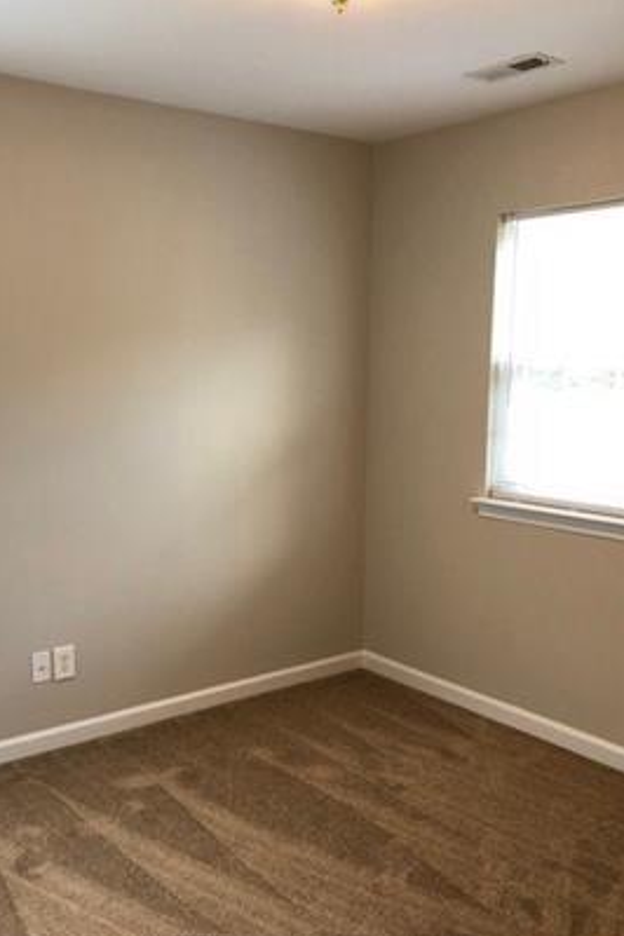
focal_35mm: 35
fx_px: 910
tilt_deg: -11.8
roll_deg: -0.2
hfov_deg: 37.8
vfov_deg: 54.3
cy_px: 521
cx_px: 263
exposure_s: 1/20
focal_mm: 3.99
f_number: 1.8
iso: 40
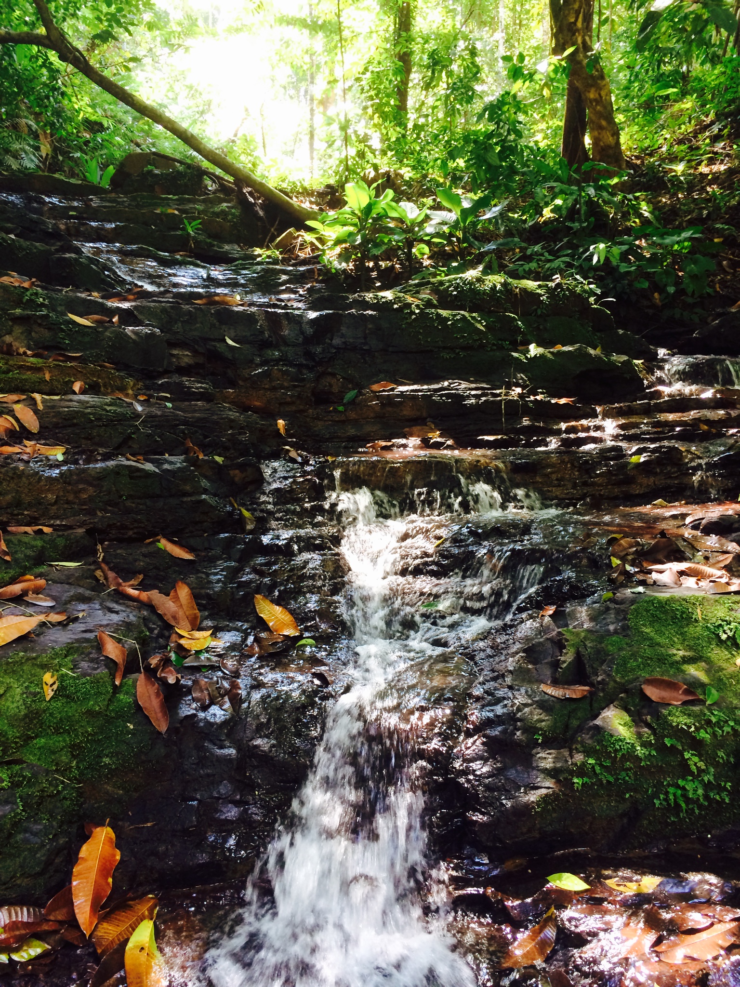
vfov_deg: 60.0
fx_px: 855
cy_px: 494
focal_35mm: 30
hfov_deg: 46.8
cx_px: 370
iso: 100
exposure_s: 1/30
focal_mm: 4.12
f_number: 2.2
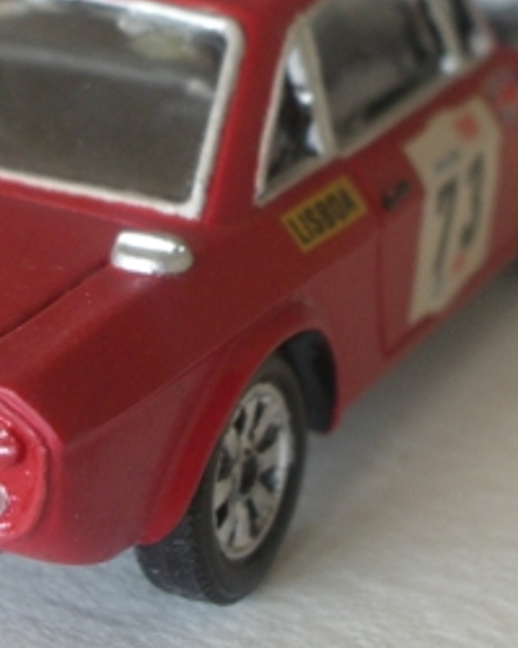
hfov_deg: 12.4
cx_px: 114
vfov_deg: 15.5
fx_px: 2376
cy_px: 207
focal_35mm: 124
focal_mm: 10.2
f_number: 3.5
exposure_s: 1/60
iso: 160
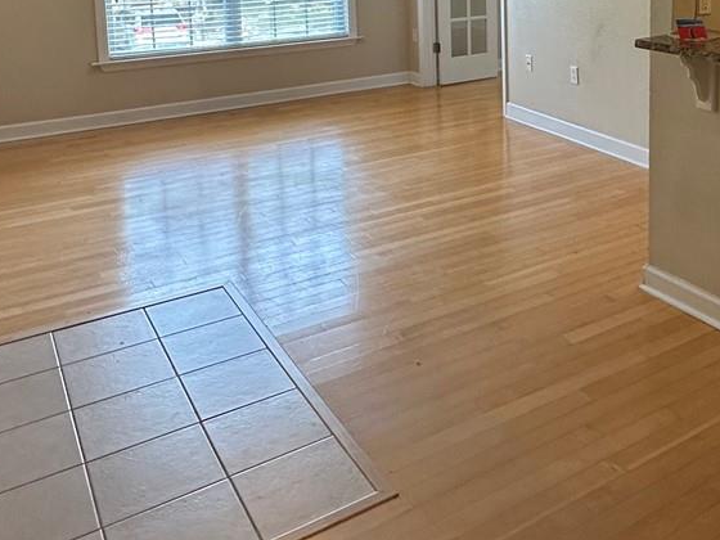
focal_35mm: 40
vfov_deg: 33.3
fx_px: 832
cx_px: 557
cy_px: 17
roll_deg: +0.3
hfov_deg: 44.9
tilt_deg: -7.3
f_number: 2.2
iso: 160
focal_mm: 2.22
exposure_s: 1/120
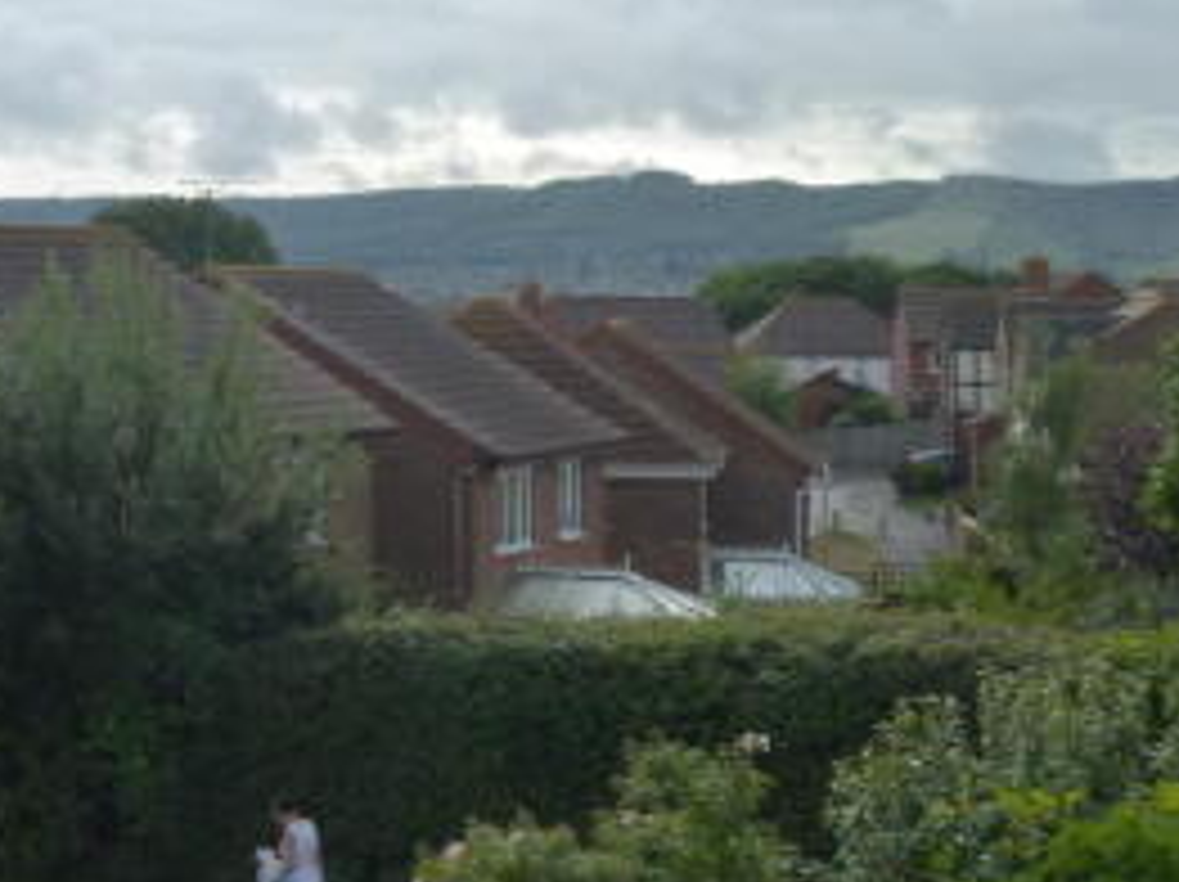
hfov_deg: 21.8
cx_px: 272
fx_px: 3029
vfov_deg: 16.5
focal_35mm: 89
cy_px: 223
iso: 125
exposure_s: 1/640
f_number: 4
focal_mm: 7.2
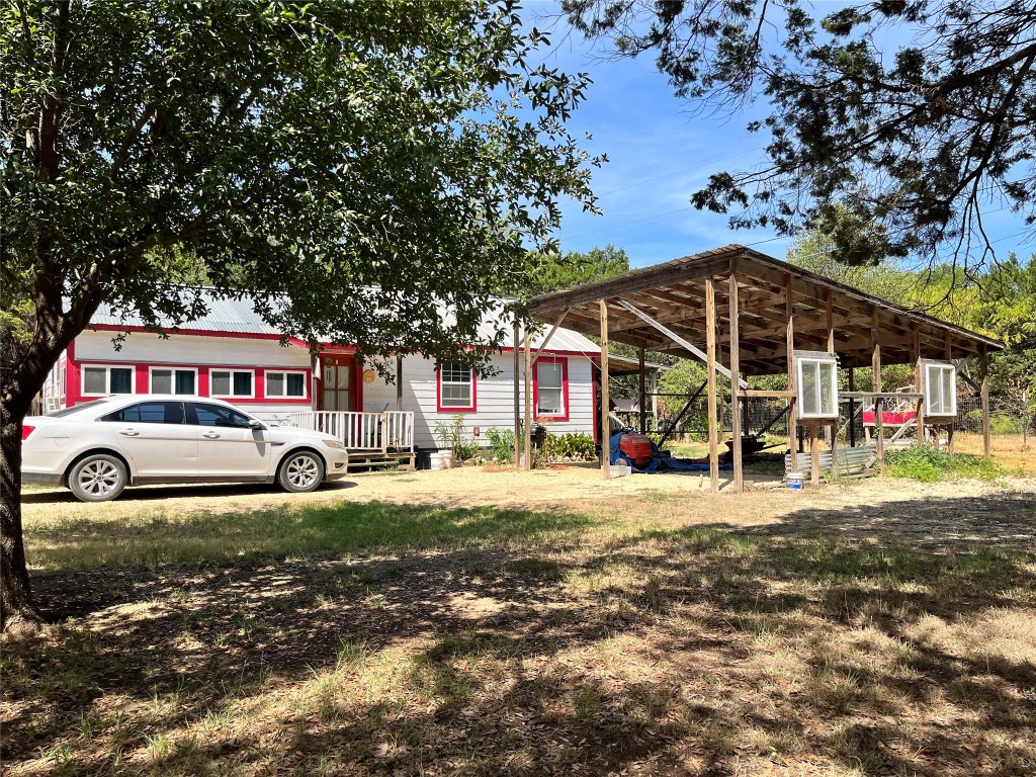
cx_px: 518
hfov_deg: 67.3
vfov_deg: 53.1
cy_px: 388
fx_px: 778
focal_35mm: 26
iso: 50
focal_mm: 5.1
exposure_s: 1/2101
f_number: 1.6
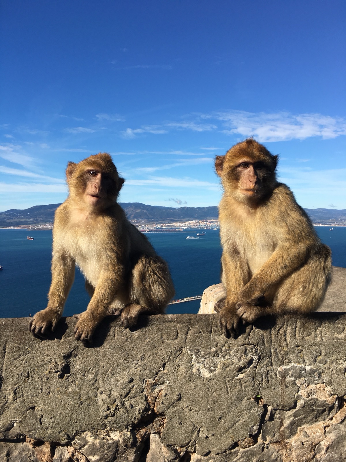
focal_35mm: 29
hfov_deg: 48.2
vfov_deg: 61.7
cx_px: 173
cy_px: 231
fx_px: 386
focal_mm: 4.15
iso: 25
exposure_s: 1/1923
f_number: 2.2
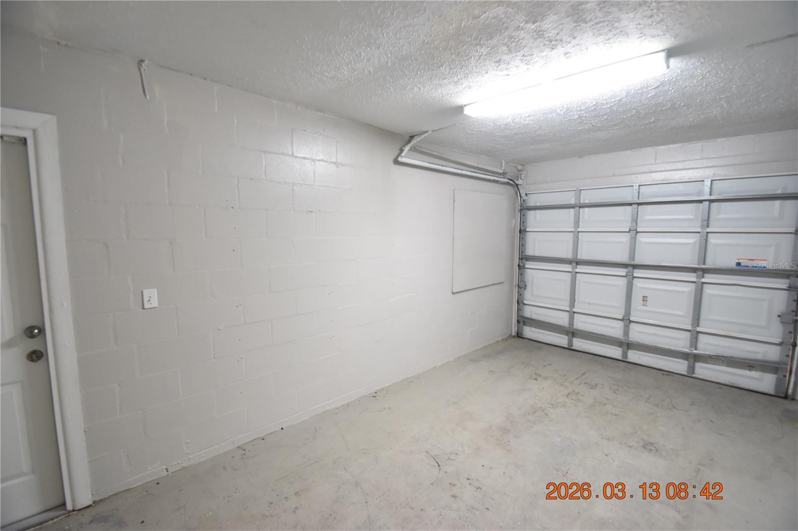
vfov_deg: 77.3
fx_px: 332
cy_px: 266
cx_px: 399
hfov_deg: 100.4
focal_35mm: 15
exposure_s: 1/15
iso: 800
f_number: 3.5
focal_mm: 10
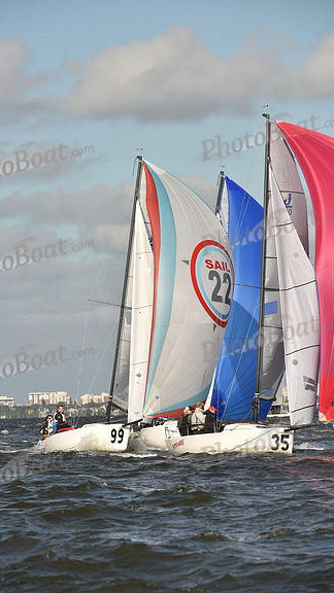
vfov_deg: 9.3
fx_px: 3653
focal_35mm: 232
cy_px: 298
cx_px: 148
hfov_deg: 5.2
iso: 250
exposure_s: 1/1250
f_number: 8
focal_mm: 220
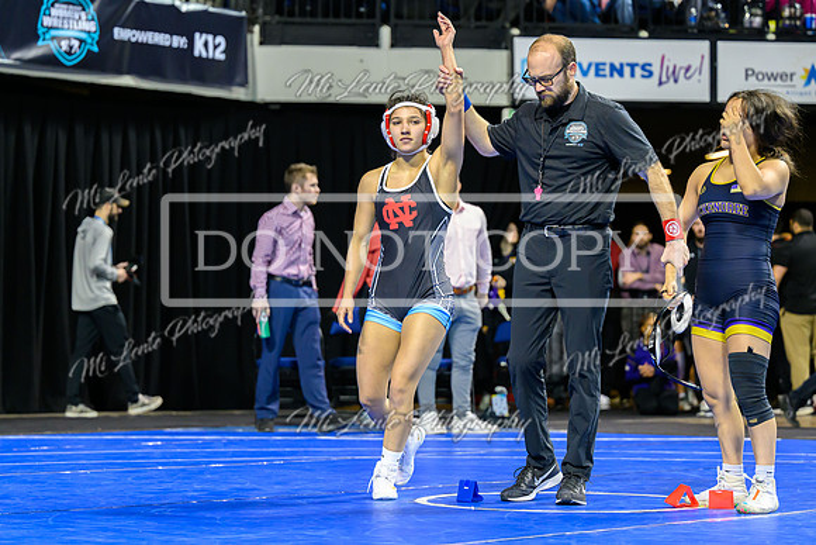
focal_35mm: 113
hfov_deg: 18.2
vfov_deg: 12.2
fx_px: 2551
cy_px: 200
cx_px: 366
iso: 3200
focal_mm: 83
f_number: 2.8
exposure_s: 1/800
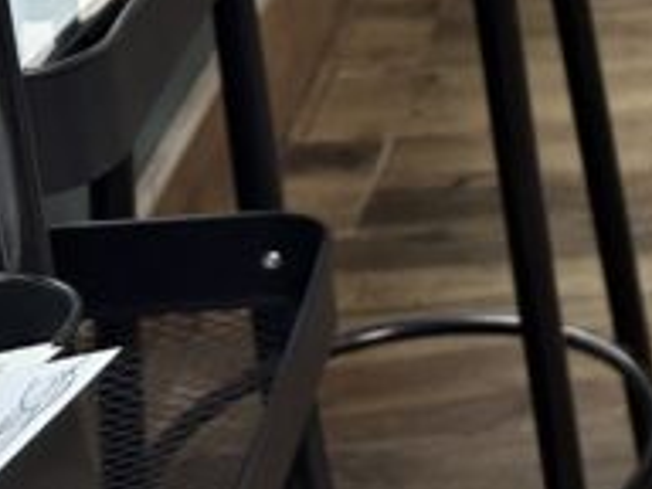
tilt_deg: -18.6
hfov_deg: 12.7
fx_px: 2354
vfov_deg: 11.4
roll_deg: -3.2
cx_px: 1504
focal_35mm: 125
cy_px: -224
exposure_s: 1/100
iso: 100
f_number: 1.78
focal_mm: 6.86
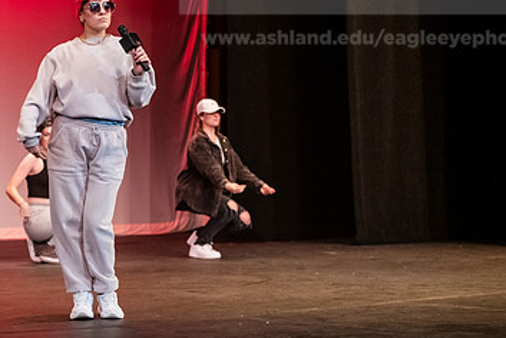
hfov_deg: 17.7
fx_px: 1618
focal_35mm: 115
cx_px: 136
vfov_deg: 11.9
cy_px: 68
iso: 4000
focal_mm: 70
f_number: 3.2
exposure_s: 1/250
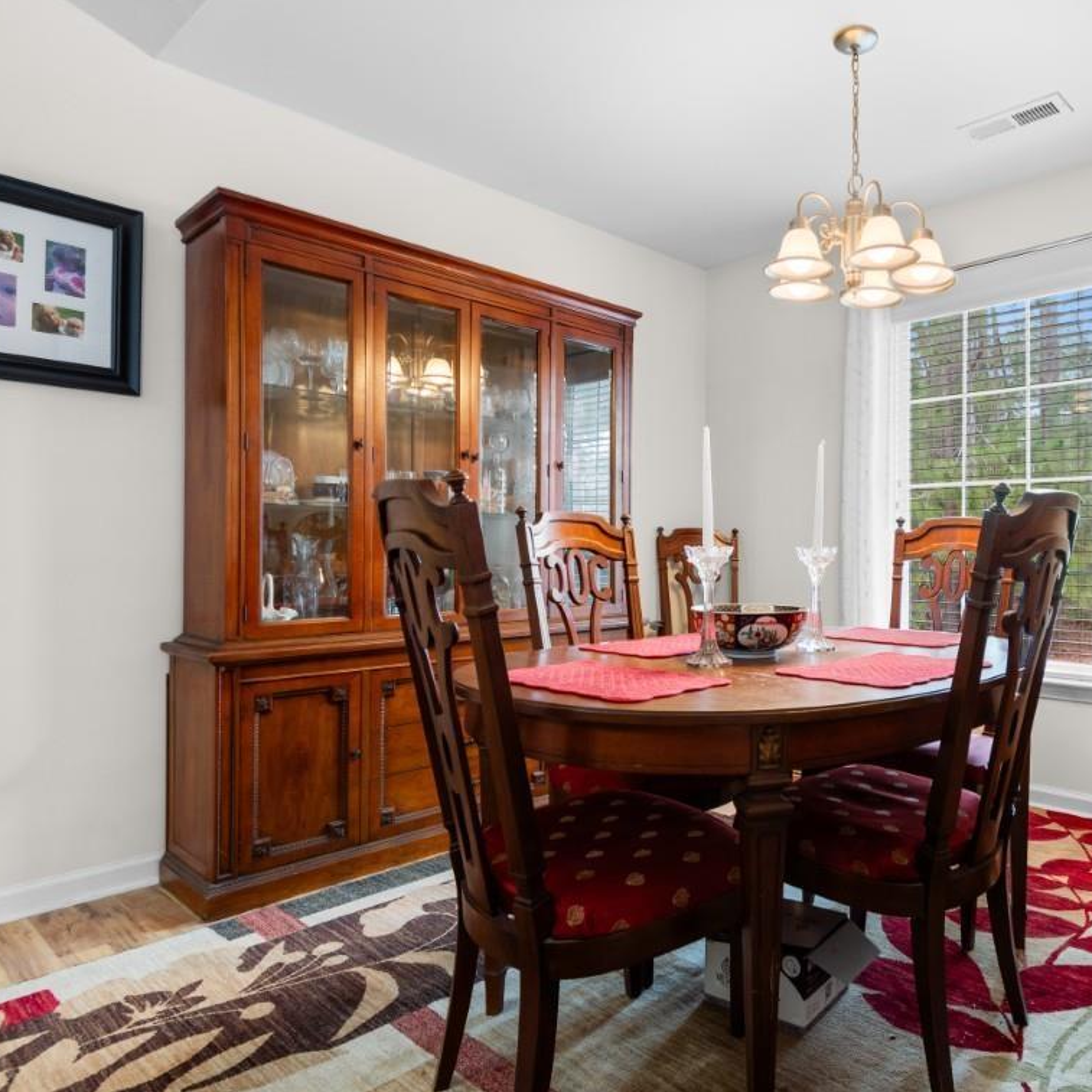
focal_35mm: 22
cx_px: 746
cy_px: 540
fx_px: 785
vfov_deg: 69.6
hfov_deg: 67.3
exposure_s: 2.5
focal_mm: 11.5
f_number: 4.8
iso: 100
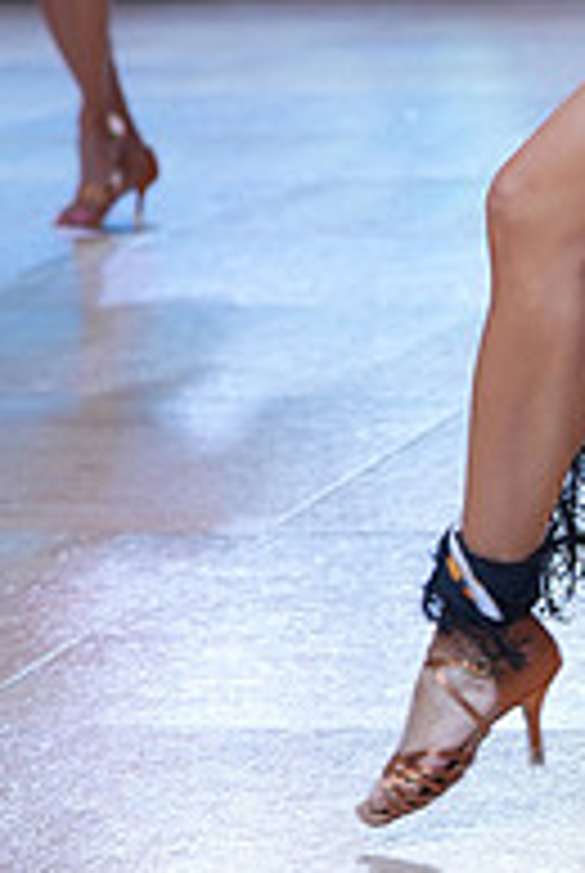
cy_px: -212
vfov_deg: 9.7
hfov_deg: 6.5
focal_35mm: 209
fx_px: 5076
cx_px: 862
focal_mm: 70
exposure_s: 1/400
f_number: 4.5
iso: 640
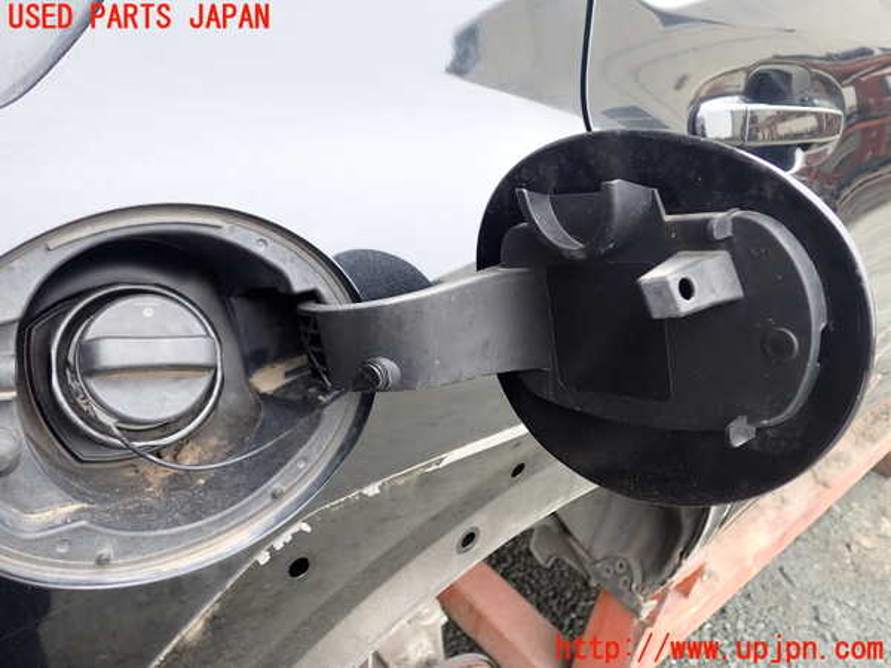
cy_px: 334
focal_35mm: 30
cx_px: 446
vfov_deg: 46.8
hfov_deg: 60.0
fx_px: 772
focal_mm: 5.4
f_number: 2.3
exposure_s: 1/125
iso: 160
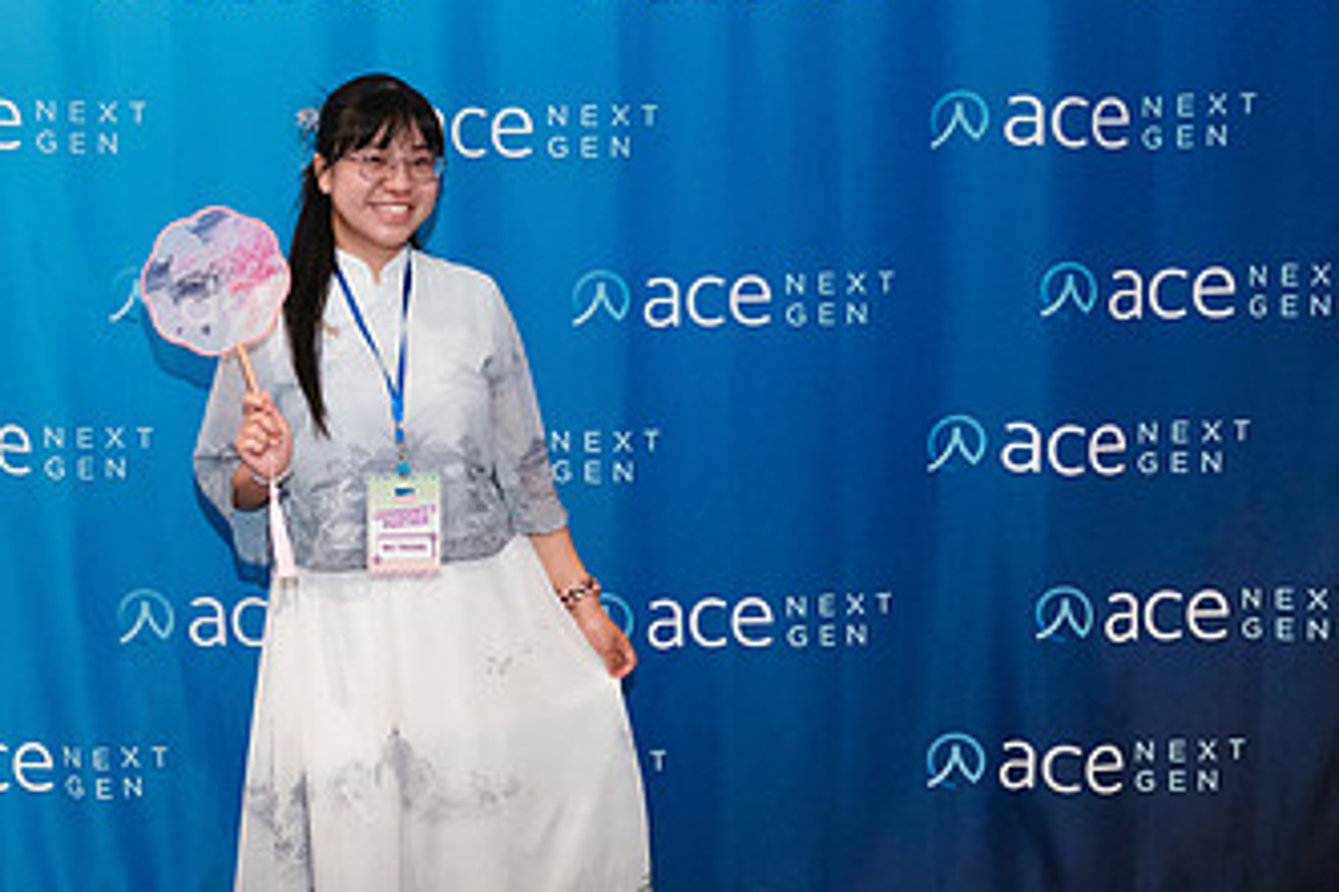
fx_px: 2305
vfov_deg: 21.9
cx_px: 226
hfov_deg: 31.4
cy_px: 444
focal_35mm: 62
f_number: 3.5
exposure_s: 1/200
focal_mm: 35
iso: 3200
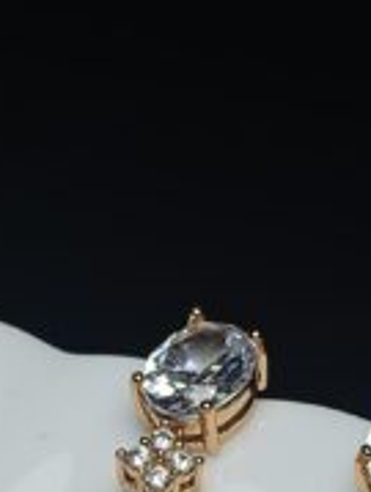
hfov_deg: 9.1
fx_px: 2321
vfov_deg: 11.8
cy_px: 603
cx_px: 242
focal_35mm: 163
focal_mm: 3.98
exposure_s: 1/145
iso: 50
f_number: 1.8
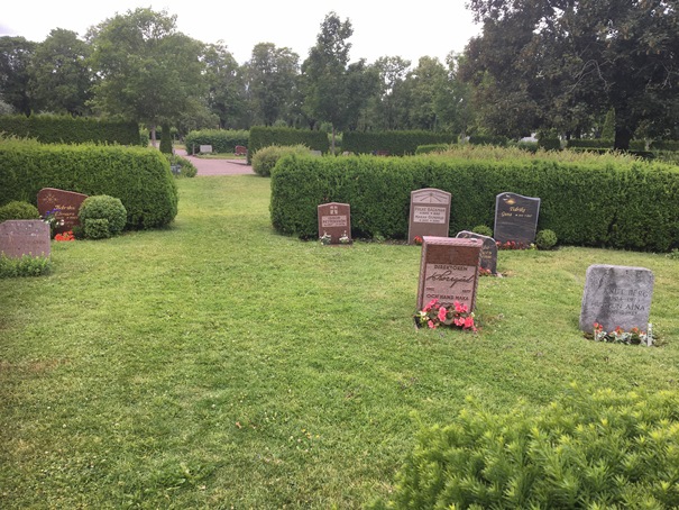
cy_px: 255
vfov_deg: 48.2
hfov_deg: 61.6
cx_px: 340
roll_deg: -2.3
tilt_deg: -12.8
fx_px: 569
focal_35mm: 29
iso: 25
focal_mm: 4.15
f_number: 2.2
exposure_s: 1/259
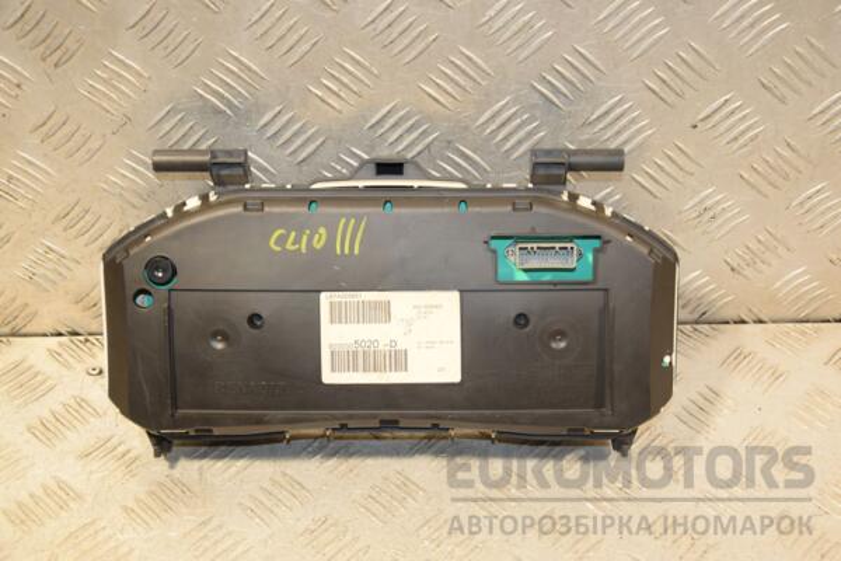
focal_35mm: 60
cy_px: 280
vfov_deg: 22.6
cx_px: 420
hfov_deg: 33.4
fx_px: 1402
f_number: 4.8
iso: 800
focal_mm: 40
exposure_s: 1/160
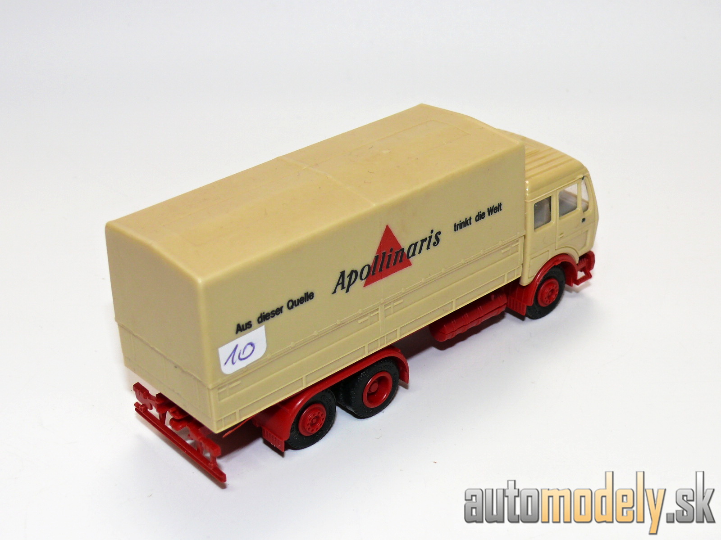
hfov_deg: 31.7
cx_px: 360
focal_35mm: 61
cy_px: 270
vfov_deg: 24.0
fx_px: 1271
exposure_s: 1/30
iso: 100
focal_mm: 10.1
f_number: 4
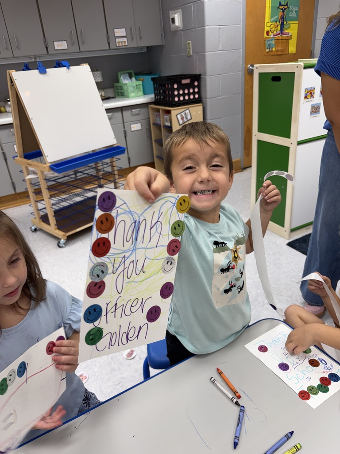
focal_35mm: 26
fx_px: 340
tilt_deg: -25.8
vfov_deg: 67.3
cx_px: 170
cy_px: 227
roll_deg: +4.9
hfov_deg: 53.1
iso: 100
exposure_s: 1/120
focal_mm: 5.96
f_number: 1.6
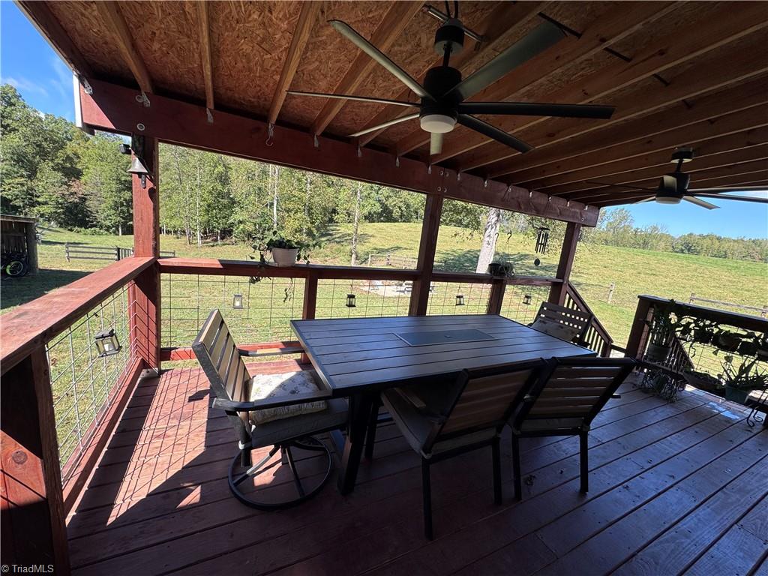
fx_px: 311
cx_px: 384
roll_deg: -6.6
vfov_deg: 85.7
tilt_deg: -10.6
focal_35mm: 14
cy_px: 288
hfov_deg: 102.1
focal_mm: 2.22
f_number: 2.2
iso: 40
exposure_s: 1/515
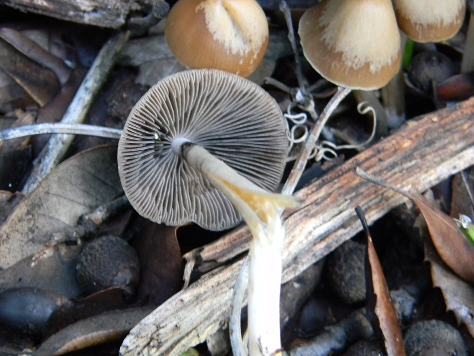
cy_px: 178
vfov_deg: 17.8
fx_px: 1137
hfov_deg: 23.6
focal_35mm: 83
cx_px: 237
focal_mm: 15.1
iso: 400
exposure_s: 1/8.8
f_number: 4.5
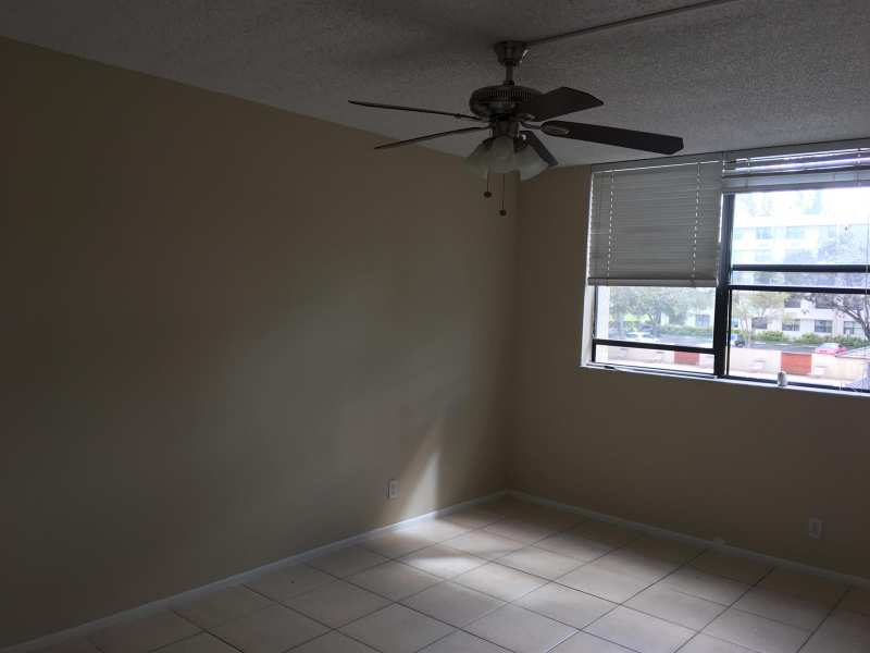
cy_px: 326
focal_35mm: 29
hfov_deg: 61.7
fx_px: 729
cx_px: 435
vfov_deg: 48.2
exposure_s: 1/40
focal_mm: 4.15
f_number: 2.2
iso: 25
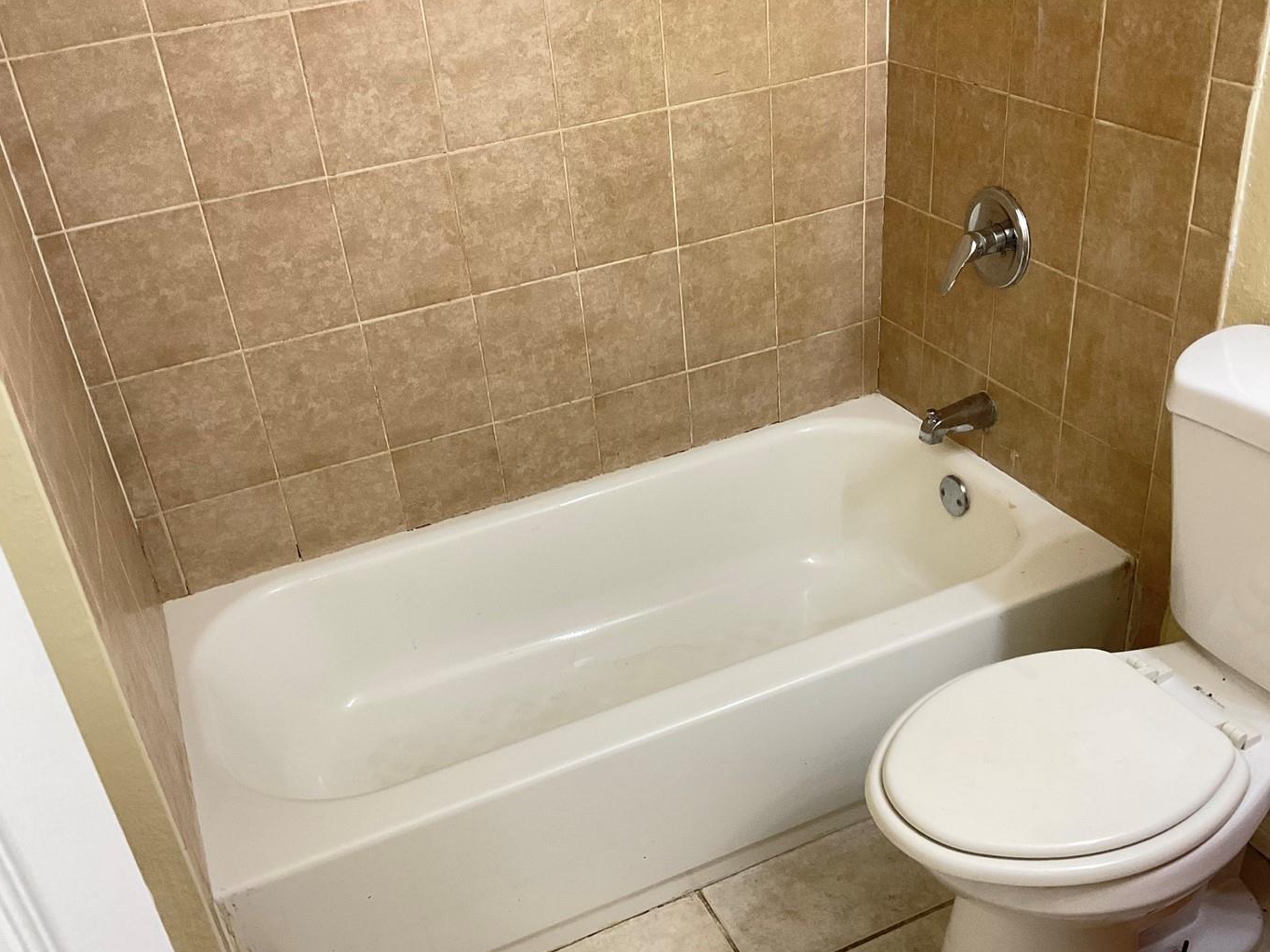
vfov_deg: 41.8
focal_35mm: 34
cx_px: 620
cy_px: 511
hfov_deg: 53.9
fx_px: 1248
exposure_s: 1/60
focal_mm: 3
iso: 100
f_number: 1.8
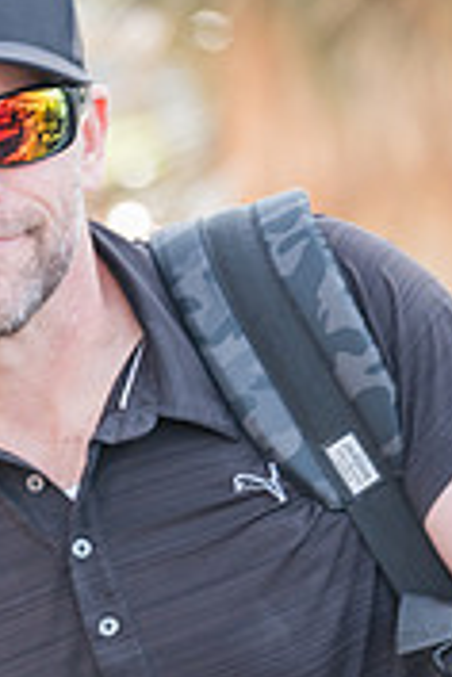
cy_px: 562
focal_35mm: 340
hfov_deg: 4.0
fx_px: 6403
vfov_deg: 6.1
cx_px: 103
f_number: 4.5
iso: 500
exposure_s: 1/200
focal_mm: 134
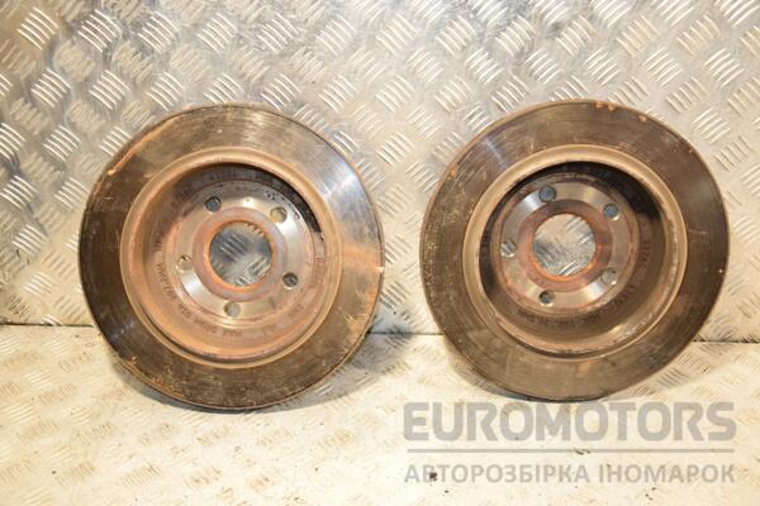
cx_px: 380
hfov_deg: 43.6
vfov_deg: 29.9
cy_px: 253
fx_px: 950
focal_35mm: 45
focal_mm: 30
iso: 800
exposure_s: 1/125
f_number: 5
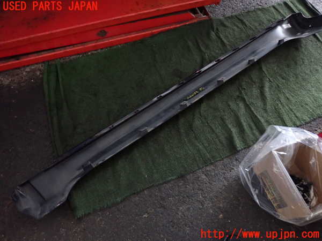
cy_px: 120
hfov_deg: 69.4
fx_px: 233
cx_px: 161
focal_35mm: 25
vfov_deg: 54.9
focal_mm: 4.5
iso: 800
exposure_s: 1/25
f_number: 2
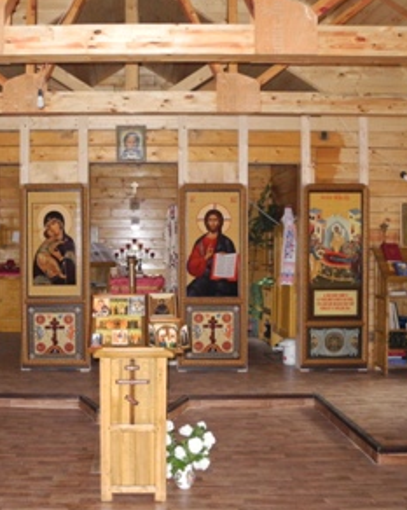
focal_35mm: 42
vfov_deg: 43.9
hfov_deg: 35.1
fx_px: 633
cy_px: 255
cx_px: 122
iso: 538
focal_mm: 6
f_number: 2.8
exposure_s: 1/30
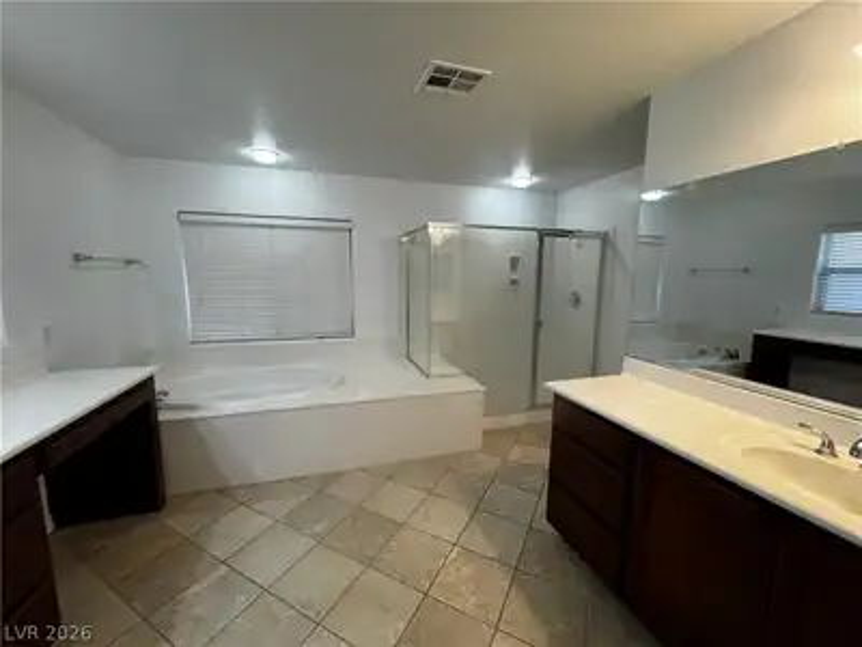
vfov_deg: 85.7
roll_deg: -0.1
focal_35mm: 14
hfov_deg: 102.1
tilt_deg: -8.2
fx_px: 349
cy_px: 324
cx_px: 431
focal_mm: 2.22
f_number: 2.2
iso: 200
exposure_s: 1/120
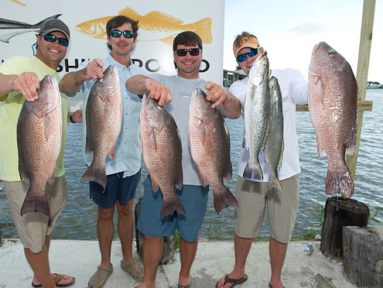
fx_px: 299
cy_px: 147
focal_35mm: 27
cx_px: 181
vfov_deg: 51.4
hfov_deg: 65.2
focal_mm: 24
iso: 200
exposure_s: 1/250
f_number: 5
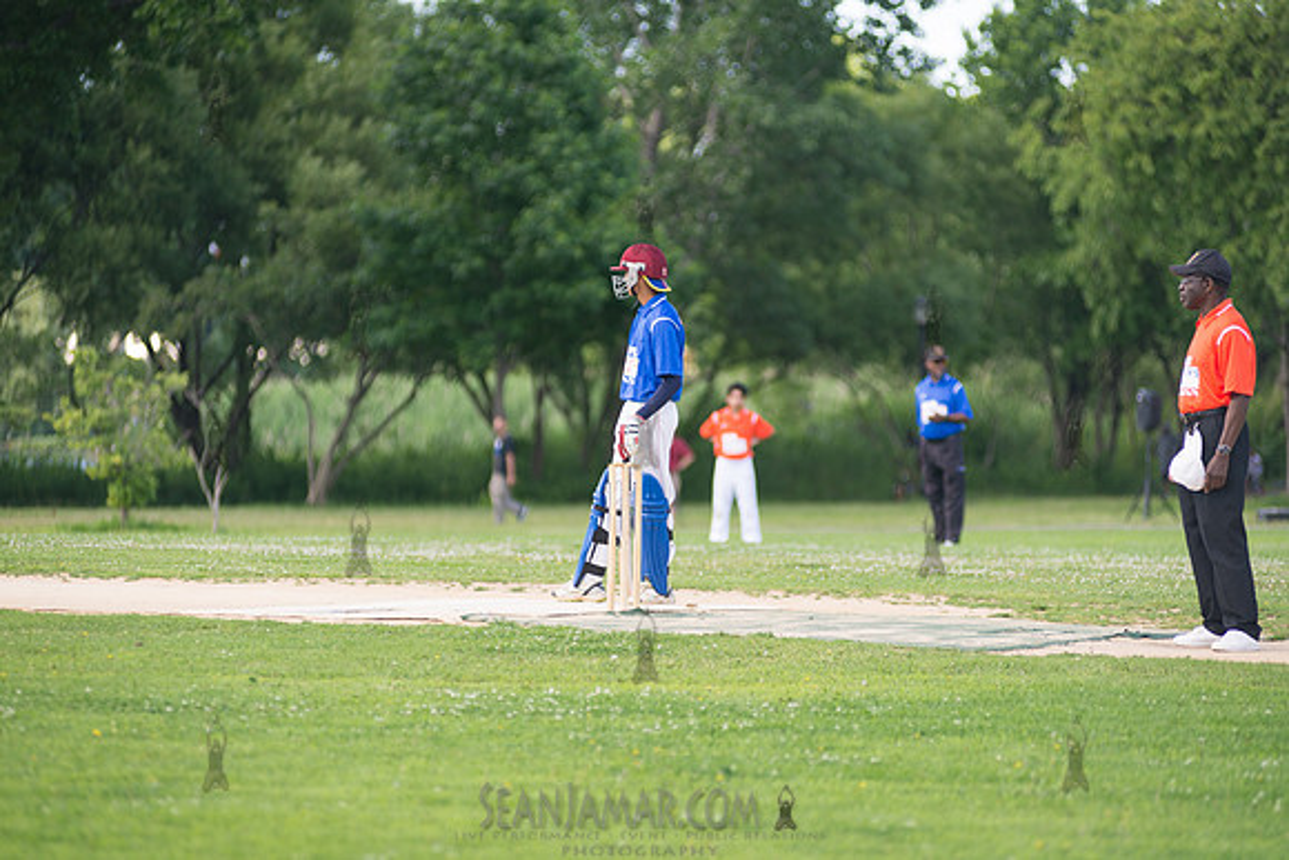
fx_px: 7162
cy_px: 430
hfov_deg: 10.3
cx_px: 644
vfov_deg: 6.9
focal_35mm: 200
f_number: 2.8
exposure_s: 1/500
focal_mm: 200
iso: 200
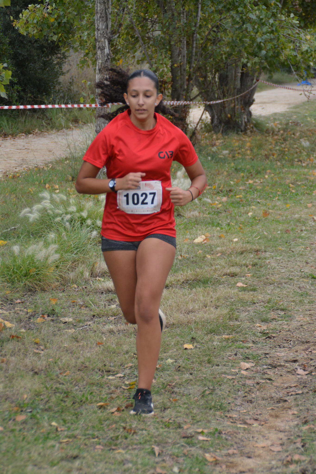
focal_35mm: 147
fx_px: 1936
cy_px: 237
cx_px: 158
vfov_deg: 14.0
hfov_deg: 9.3
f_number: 5.6
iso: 360
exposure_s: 1/500
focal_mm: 98
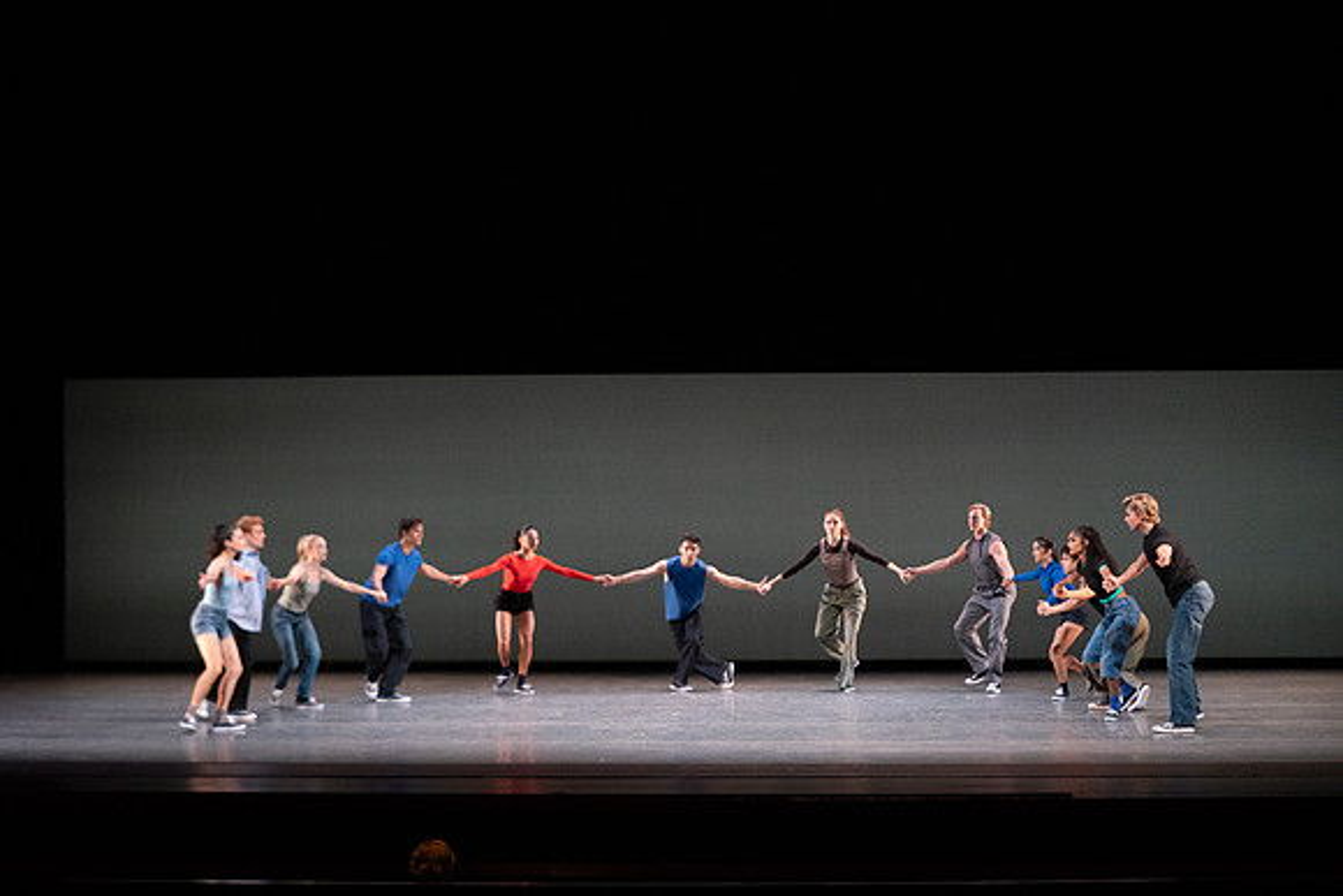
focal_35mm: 84
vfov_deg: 16.3
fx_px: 3134
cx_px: 672
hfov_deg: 24.2
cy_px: 448
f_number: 5
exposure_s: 1/400
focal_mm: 84
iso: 8000
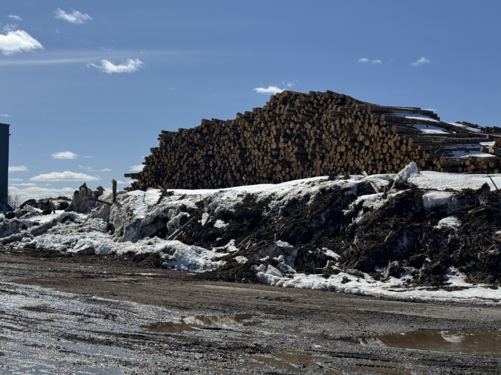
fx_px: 781
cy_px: 165
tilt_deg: +4.4
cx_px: 255
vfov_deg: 27.0
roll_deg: +0.3
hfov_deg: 35.5
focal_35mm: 54
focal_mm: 6.76
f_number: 1.78
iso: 80
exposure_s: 1/12500
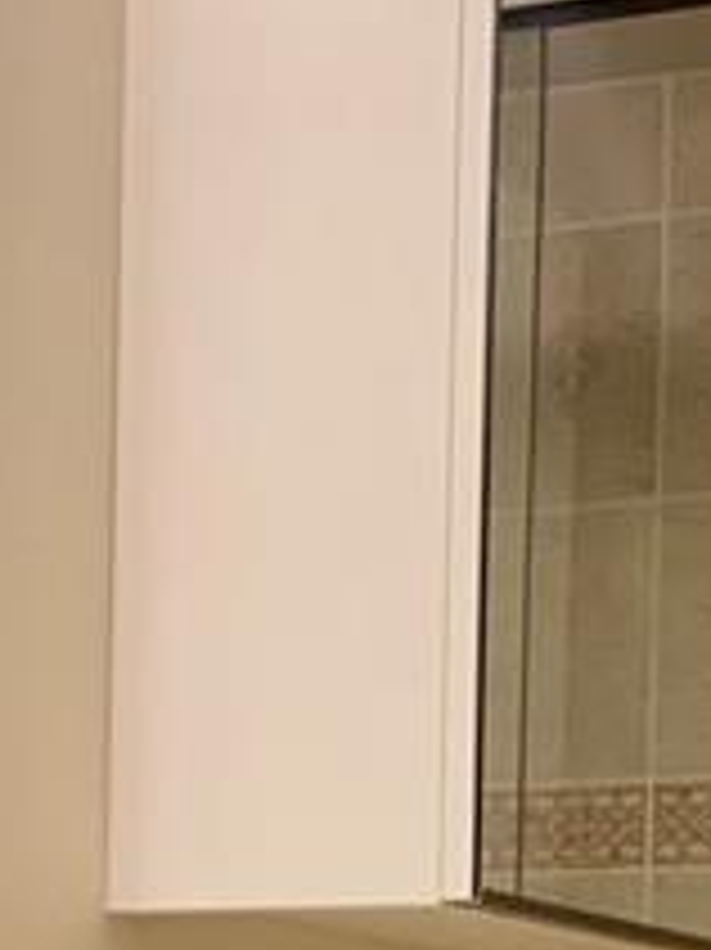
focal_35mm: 148
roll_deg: -1.6
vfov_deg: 12.4
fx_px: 4057
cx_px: 994
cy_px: 1607
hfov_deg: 9.8
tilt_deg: -1.6
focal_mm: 4.25
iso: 80
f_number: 1.8
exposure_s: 1/120
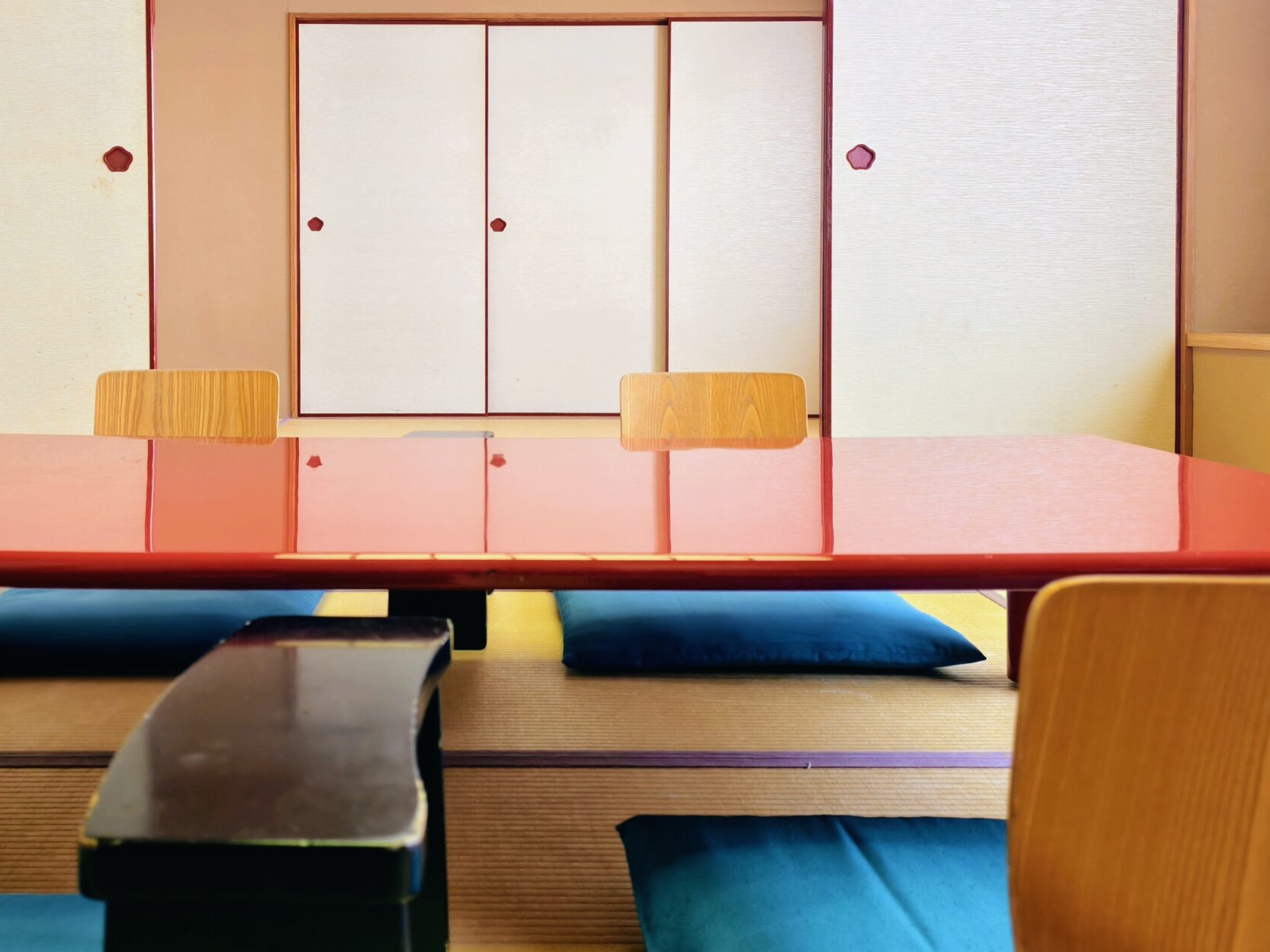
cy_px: 333
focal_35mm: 35
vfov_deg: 40.3
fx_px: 1284
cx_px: 462
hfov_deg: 52.0
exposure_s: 1/50
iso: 681
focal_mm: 6.54
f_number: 4
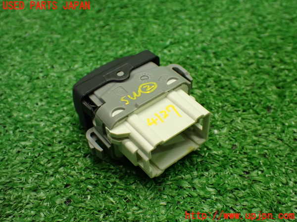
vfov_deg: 32.9
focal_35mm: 44
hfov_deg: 42.9
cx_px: 148
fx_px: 378
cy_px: 111
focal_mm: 7.84
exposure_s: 1/160
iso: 800
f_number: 2.9
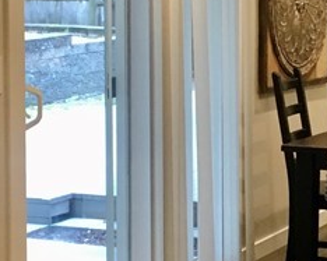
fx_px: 1200
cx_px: 277
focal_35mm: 124
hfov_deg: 15.4
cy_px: 68
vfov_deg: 12.4
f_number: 2.2
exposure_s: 1/30
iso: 80
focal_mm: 4.15
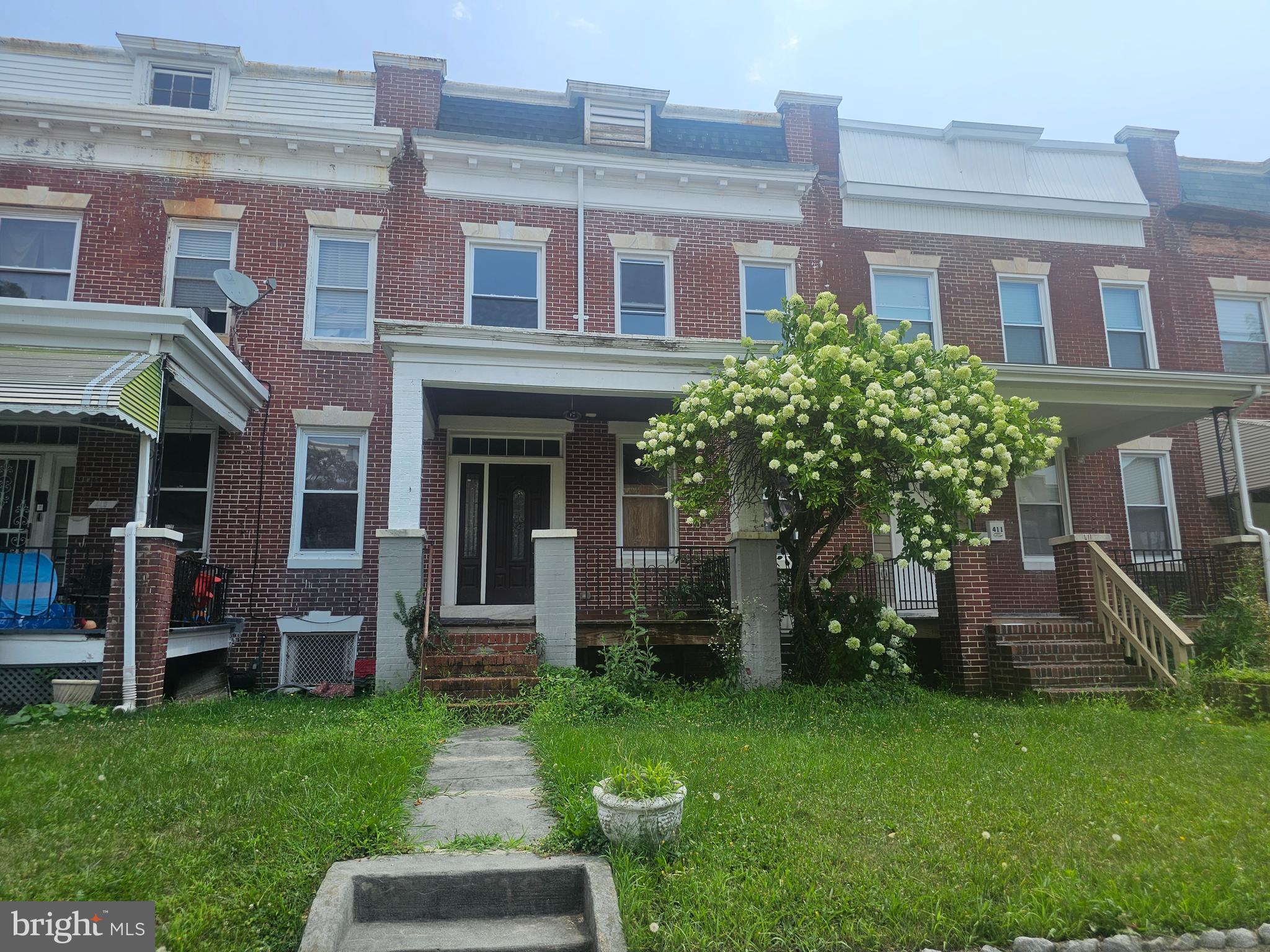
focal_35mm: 23
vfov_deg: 58.9
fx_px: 844
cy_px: 476
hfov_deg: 73.9
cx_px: 635
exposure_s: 1/522
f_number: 1.7
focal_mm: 6.3
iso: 10
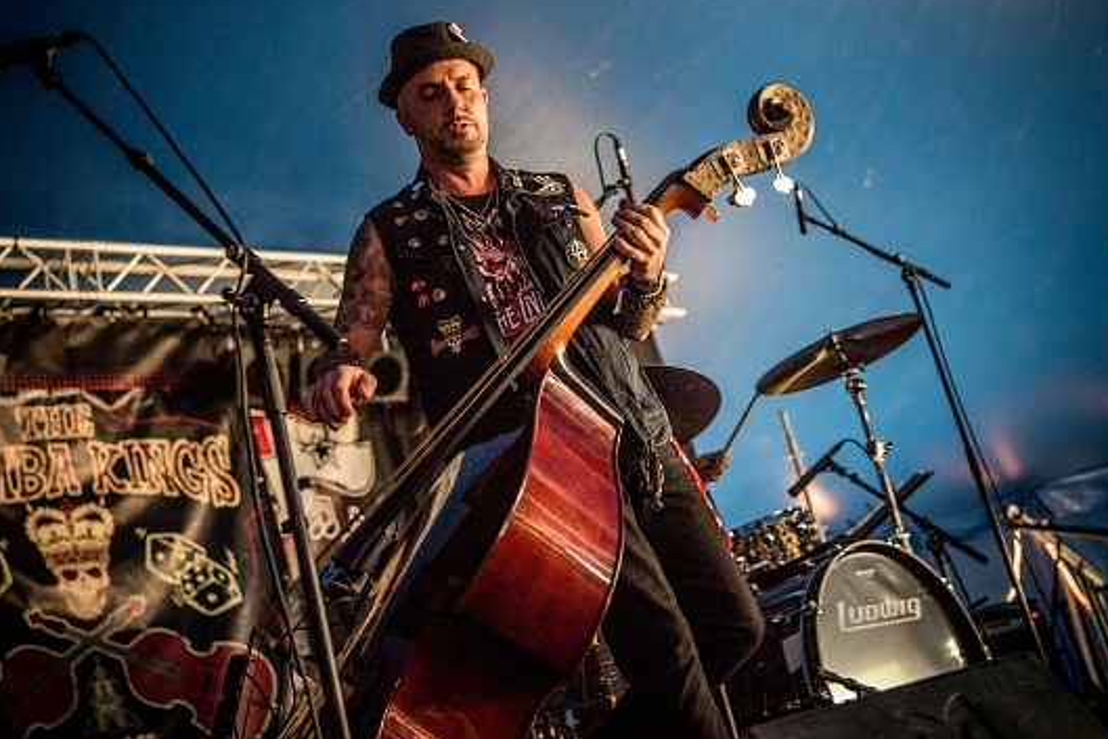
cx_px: 549
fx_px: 1508
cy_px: 292
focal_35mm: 49
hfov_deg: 40.3
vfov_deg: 27.5
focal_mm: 36
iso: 1600
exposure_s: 1/100
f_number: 2.8
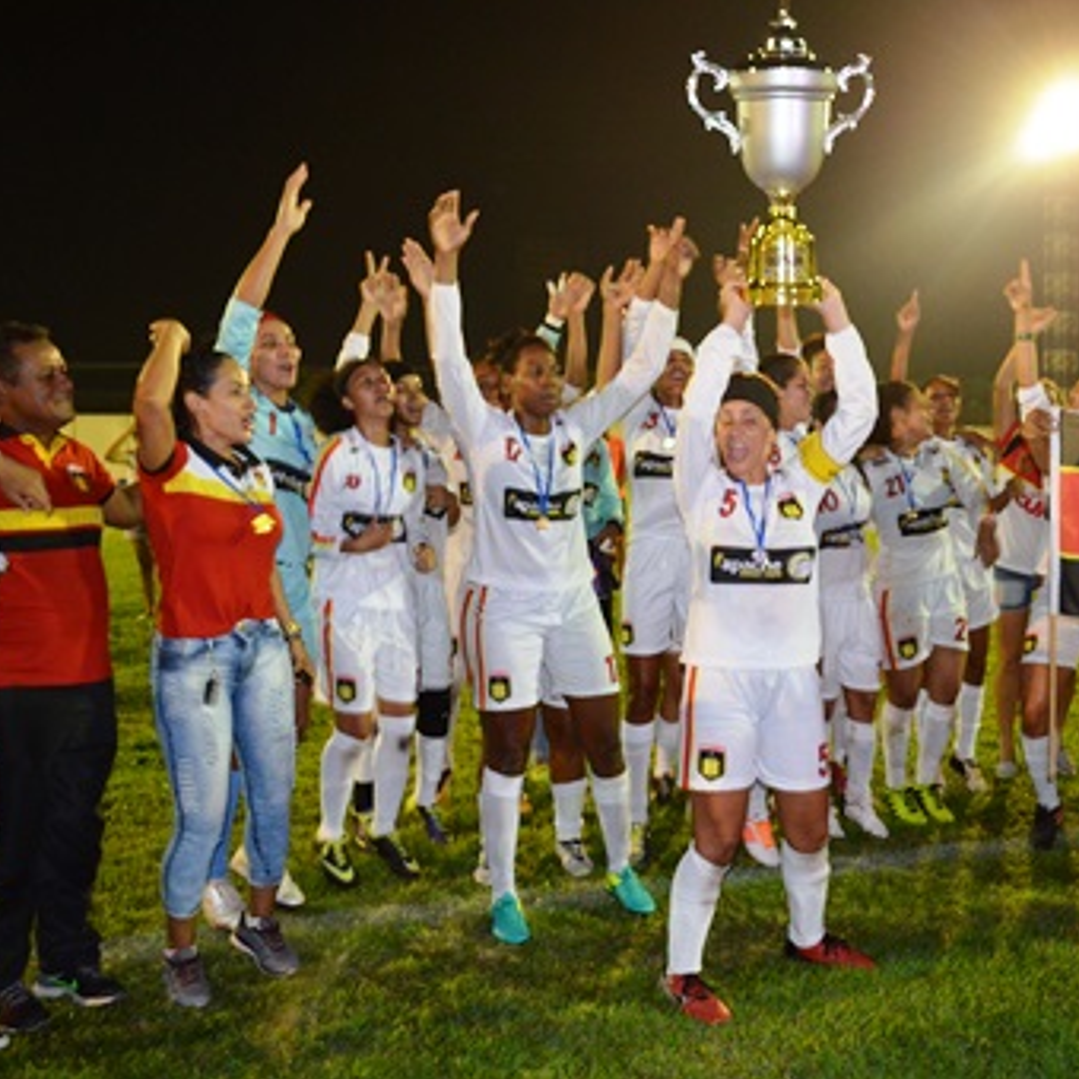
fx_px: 1234
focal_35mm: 35
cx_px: 701
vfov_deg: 47.2
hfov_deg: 46.6
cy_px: 536
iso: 1000
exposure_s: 1/60
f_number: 3.5
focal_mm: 18
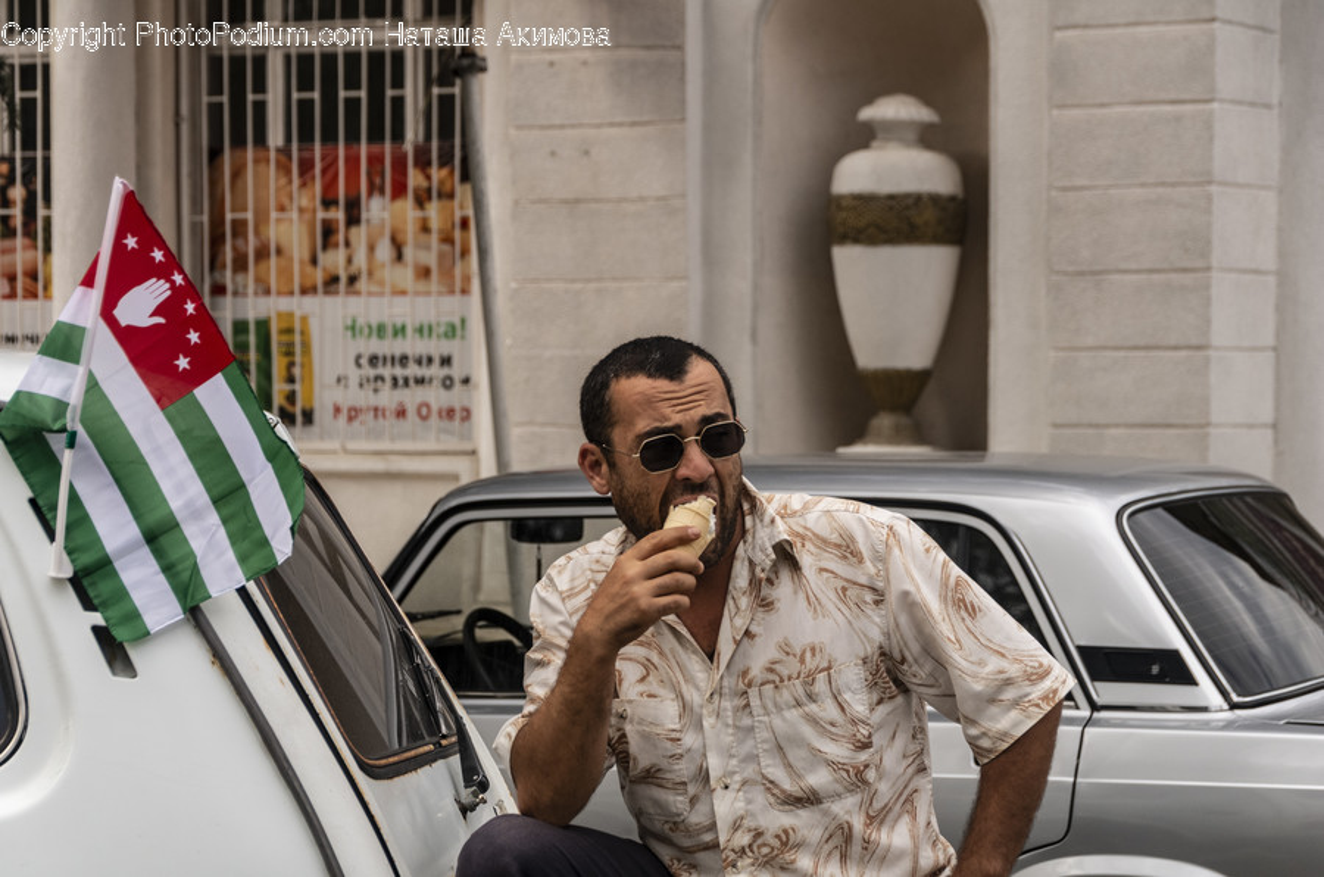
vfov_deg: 11.4
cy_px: 438
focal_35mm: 120
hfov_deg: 17.1
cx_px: 662
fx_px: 4404
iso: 400
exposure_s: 1/640
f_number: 5.6
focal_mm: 80
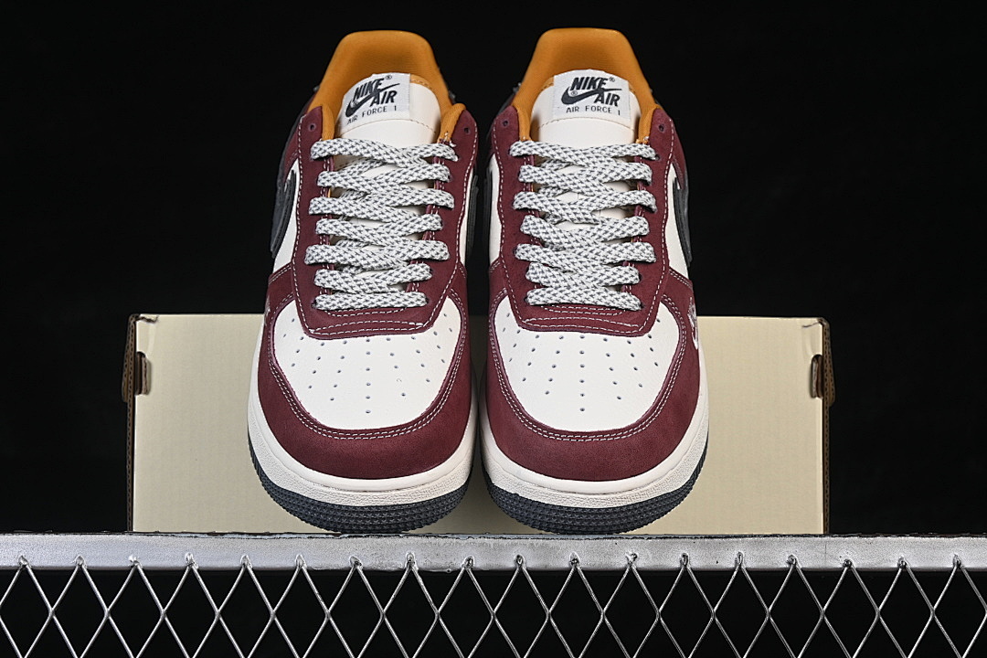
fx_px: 2056
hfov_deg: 27.0
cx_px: 494
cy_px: 329
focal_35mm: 75
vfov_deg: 18.2
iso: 160
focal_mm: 50
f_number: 8
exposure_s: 1/60
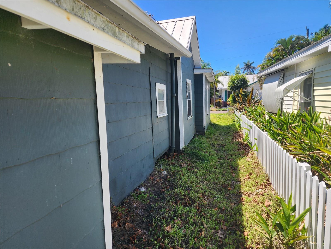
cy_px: 124
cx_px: 166
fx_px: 220
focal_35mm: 23
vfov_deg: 58.9
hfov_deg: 73.9
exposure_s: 1/628
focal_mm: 6.4
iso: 12
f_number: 1.8
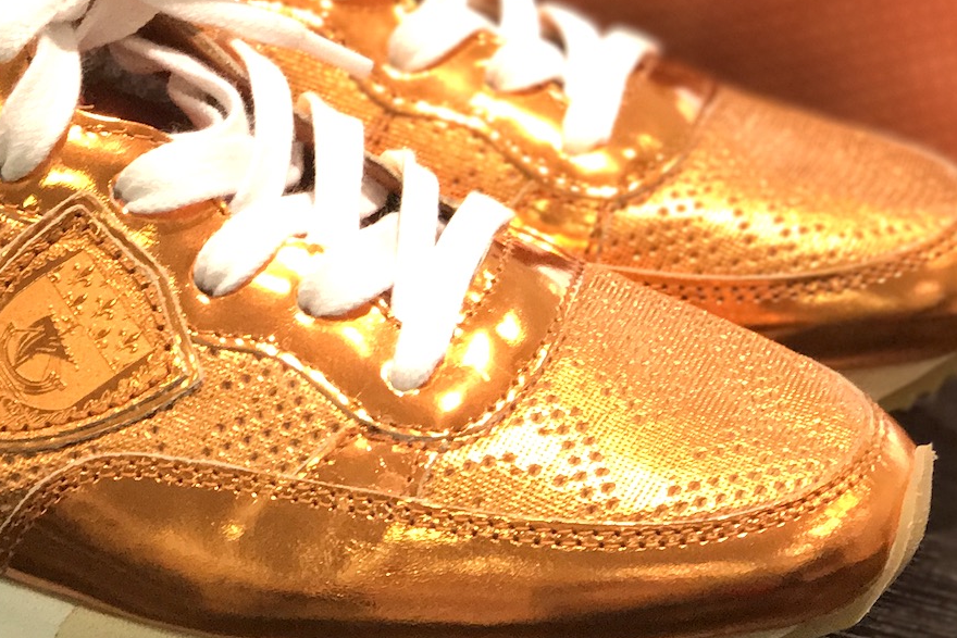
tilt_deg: -22.7
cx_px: 176
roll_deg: +0.0
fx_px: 3669
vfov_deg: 9.9
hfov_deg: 14.8
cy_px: 108
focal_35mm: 138
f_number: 2.8
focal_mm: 6.6
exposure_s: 1/99
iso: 160
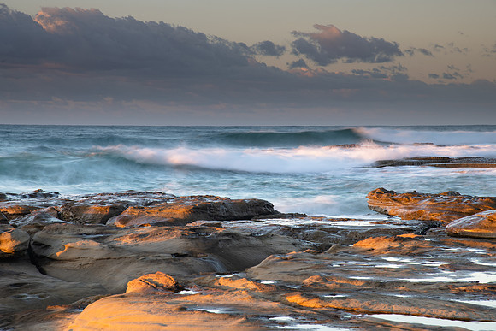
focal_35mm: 106
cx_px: 248
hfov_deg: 19.3
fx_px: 1462
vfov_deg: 12.9
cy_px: 166
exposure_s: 1
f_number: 14
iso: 31
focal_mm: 105
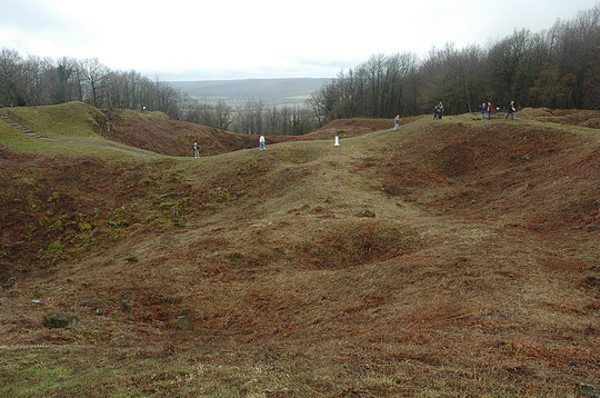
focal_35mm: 29
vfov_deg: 44.8
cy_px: 208
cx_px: 318
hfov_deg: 63.7
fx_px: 482
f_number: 8
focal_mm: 18
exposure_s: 1/250
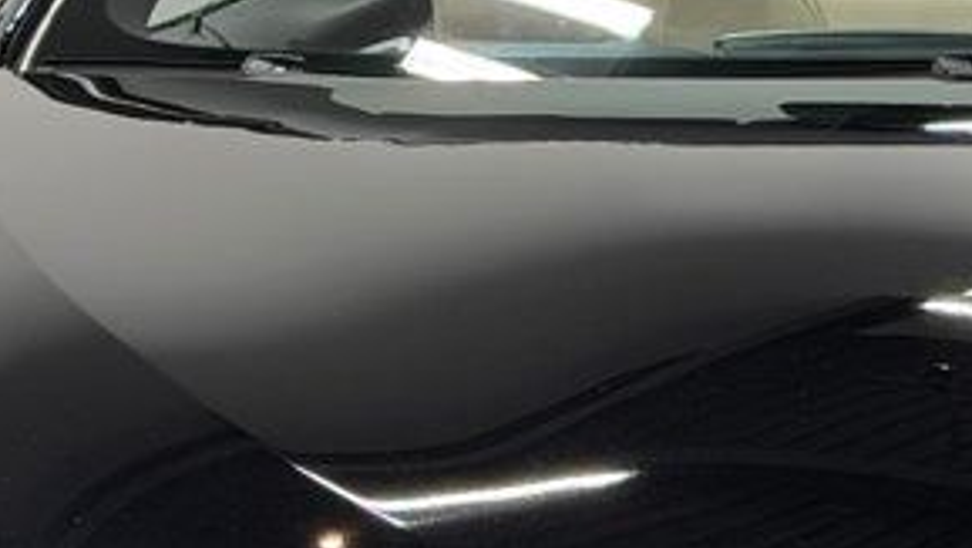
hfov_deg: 11.5
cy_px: 693
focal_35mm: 185
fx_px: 4771
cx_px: 898
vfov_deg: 6.5
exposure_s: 1/180
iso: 80
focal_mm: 6.76
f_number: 1.78
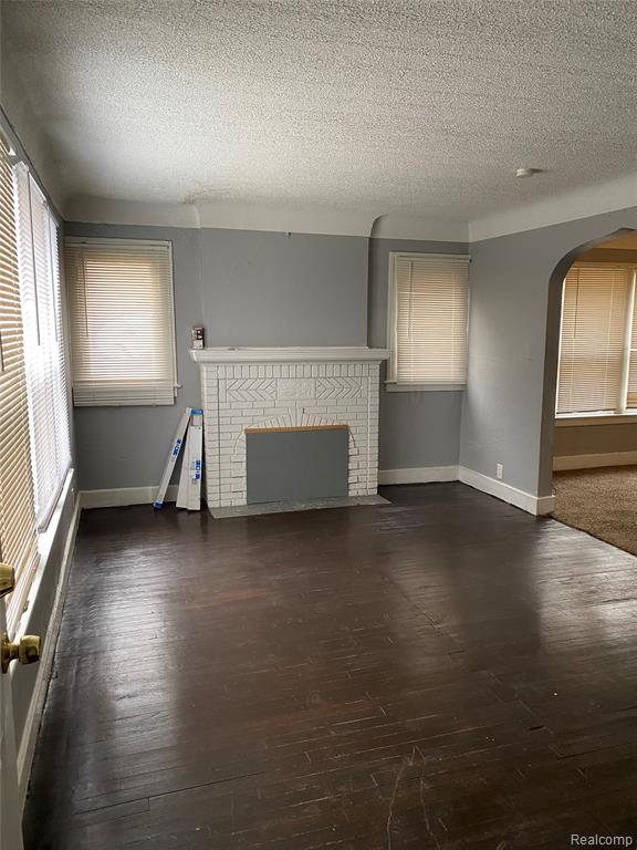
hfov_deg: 53.1
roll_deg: -0.8
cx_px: 318
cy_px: 425
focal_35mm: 26
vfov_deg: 67.3
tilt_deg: -8.4
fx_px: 638
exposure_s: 1/60
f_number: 1.8
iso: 160
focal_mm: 4.25
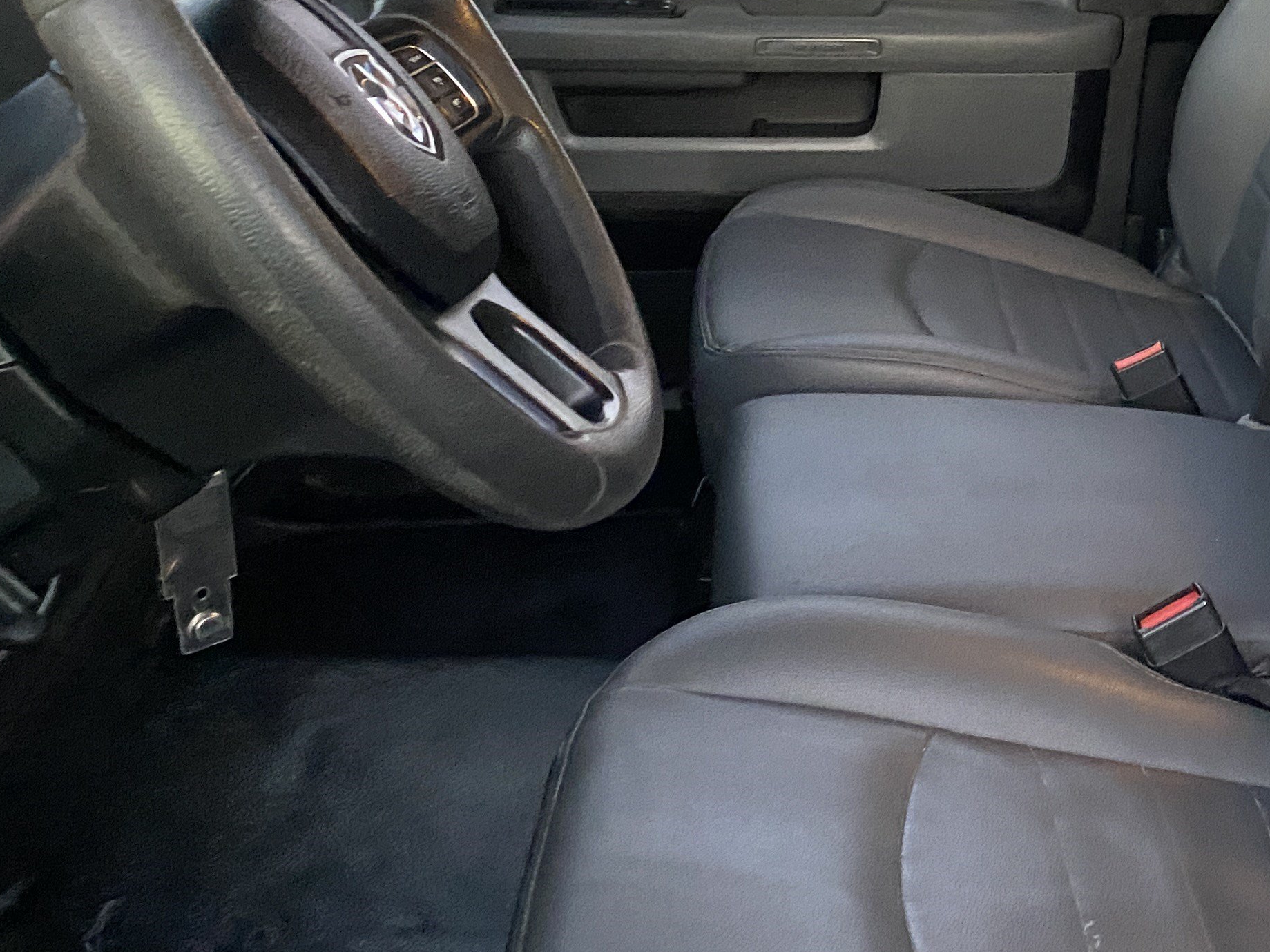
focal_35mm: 57
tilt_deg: -16.8
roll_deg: -1.2
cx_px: 1387
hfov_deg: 30.4
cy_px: 275
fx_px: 2091
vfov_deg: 25.4
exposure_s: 1/30
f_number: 1.8
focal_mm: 4.25
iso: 640
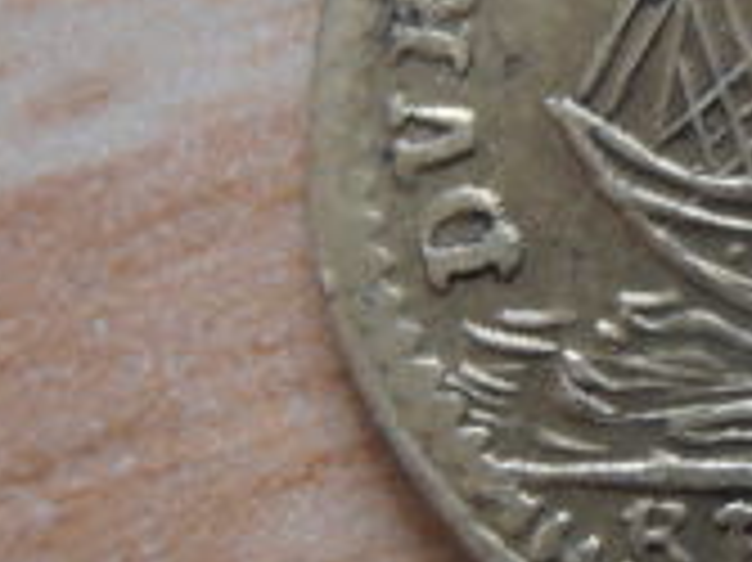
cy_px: 108
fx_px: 2887
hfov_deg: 14.1
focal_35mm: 133
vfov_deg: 11.1
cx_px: 1027
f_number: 3.9
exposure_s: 1/3
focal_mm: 6.61
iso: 125
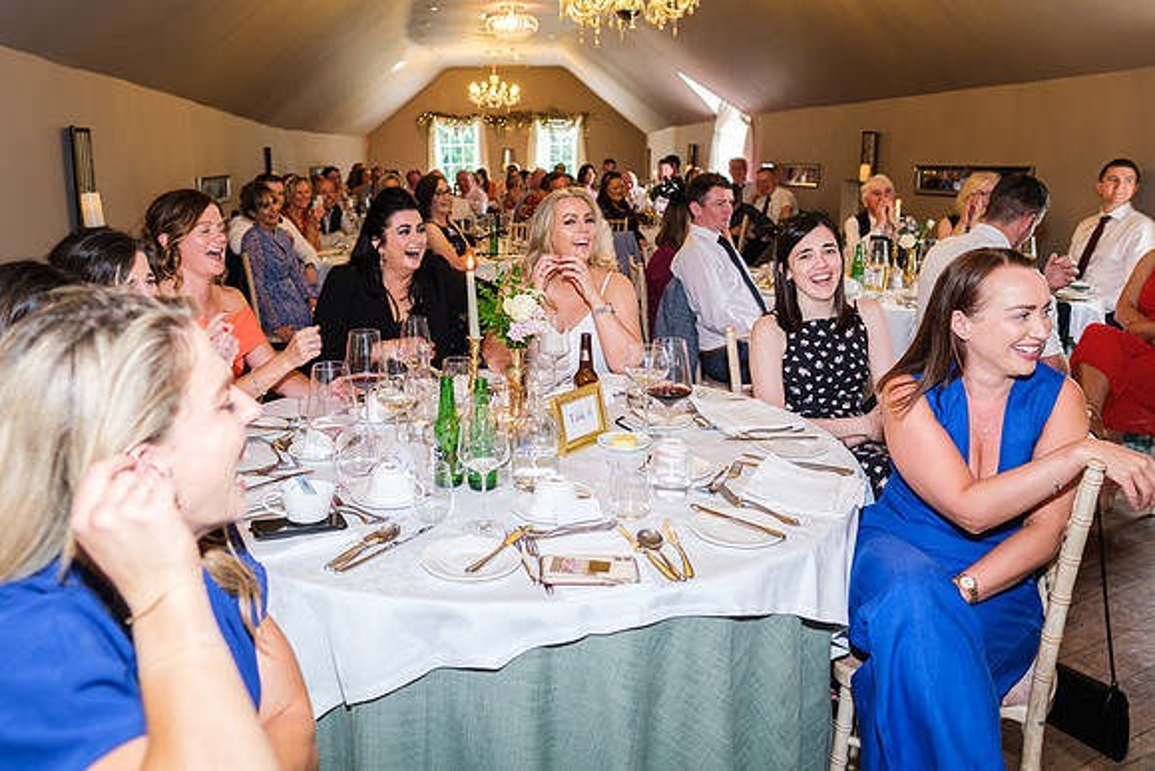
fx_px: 880
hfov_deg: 66.4
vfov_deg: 47.2
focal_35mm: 27
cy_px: 333
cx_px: 515
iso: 1250
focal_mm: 16
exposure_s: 1/160
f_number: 2.2
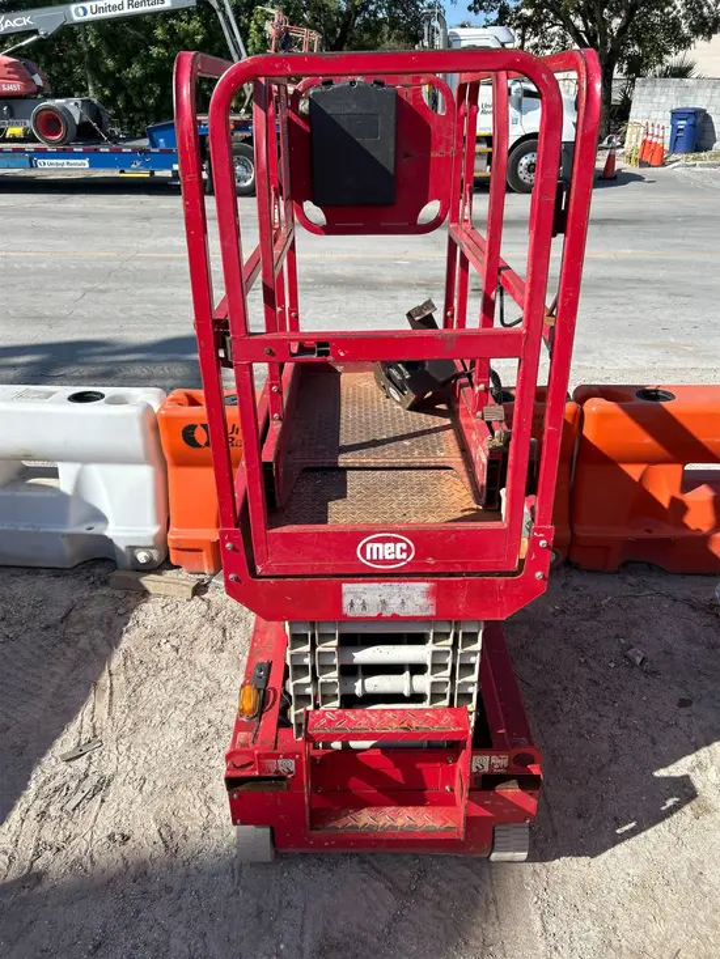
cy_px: 480
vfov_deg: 67.3
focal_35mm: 26
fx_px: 721
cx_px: 360
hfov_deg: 53.1
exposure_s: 1/2994
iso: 50
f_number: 1.5
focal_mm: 5.7
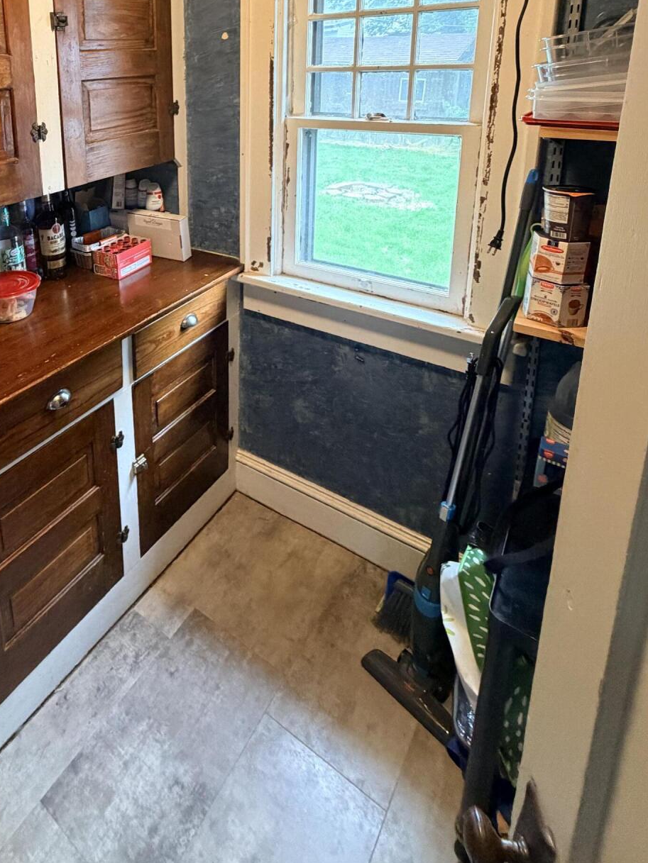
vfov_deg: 67.9
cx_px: 136
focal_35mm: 23
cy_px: 191
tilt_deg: -12.4
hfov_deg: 55.1
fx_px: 574
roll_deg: +3.3
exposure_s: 1/60
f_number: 2.2
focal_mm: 2.22
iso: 400
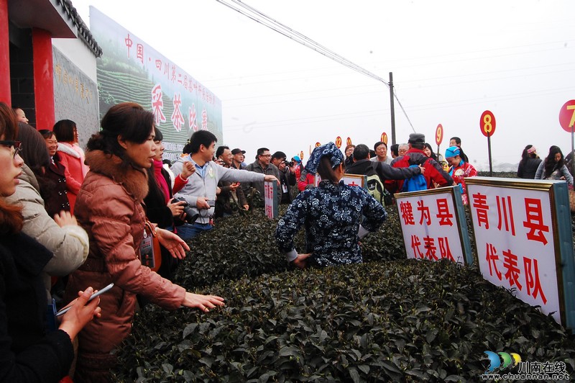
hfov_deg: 67.4
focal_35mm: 27
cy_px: 192
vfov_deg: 47.9
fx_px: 431
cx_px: 288
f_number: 18
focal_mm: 18
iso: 800
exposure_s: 1/80
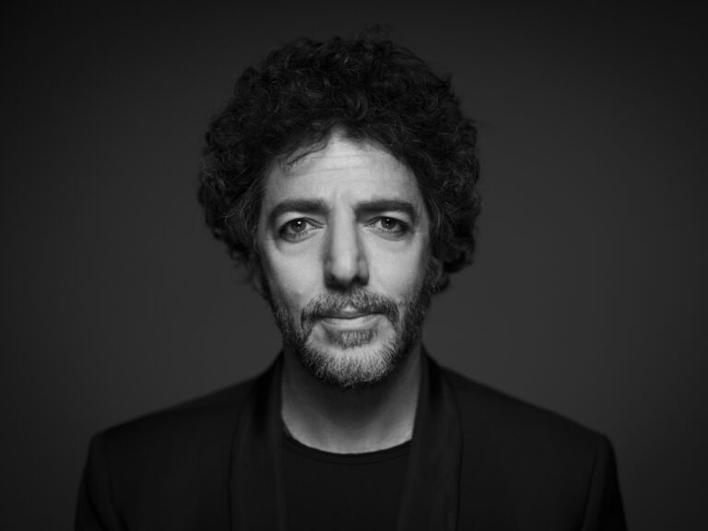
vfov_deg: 17.0
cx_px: 354
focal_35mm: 87
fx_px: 1779
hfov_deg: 22.5
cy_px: 266
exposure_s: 1/125
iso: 100
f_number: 2
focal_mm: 110
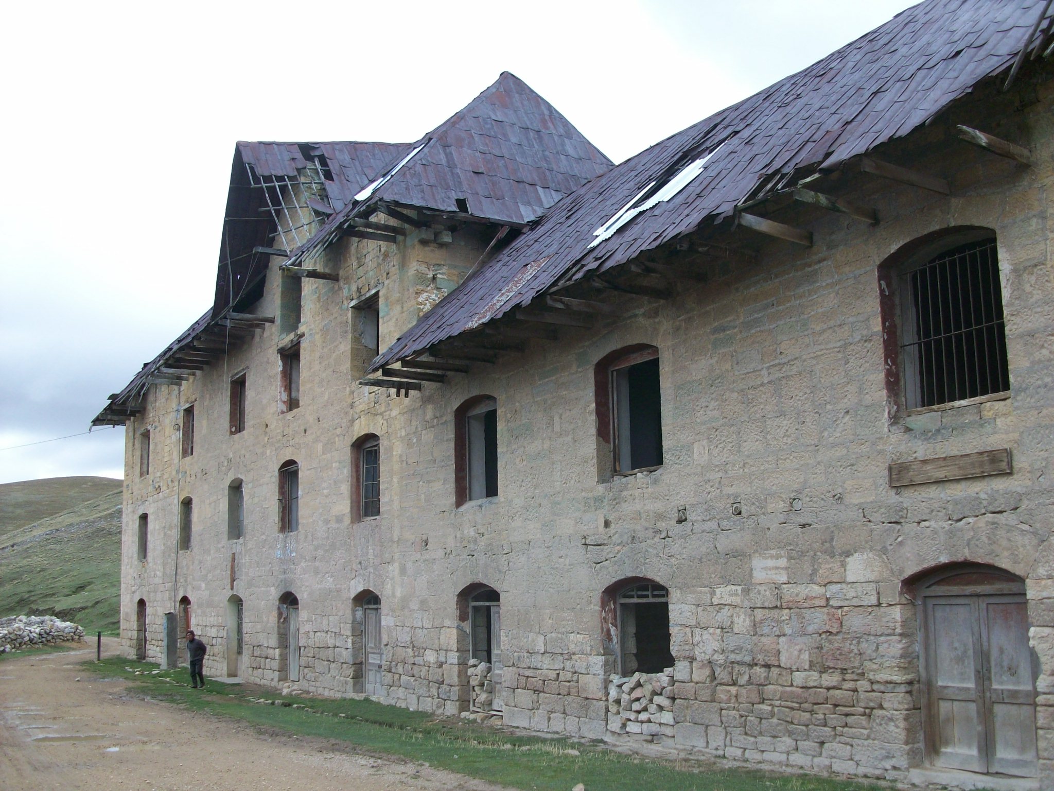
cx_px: 527
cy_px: 396
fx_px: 1035
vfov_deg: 41.8
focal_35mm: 34
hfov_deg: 54.0
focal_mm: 5.7
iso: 64
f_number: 2.8
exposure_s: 1/255
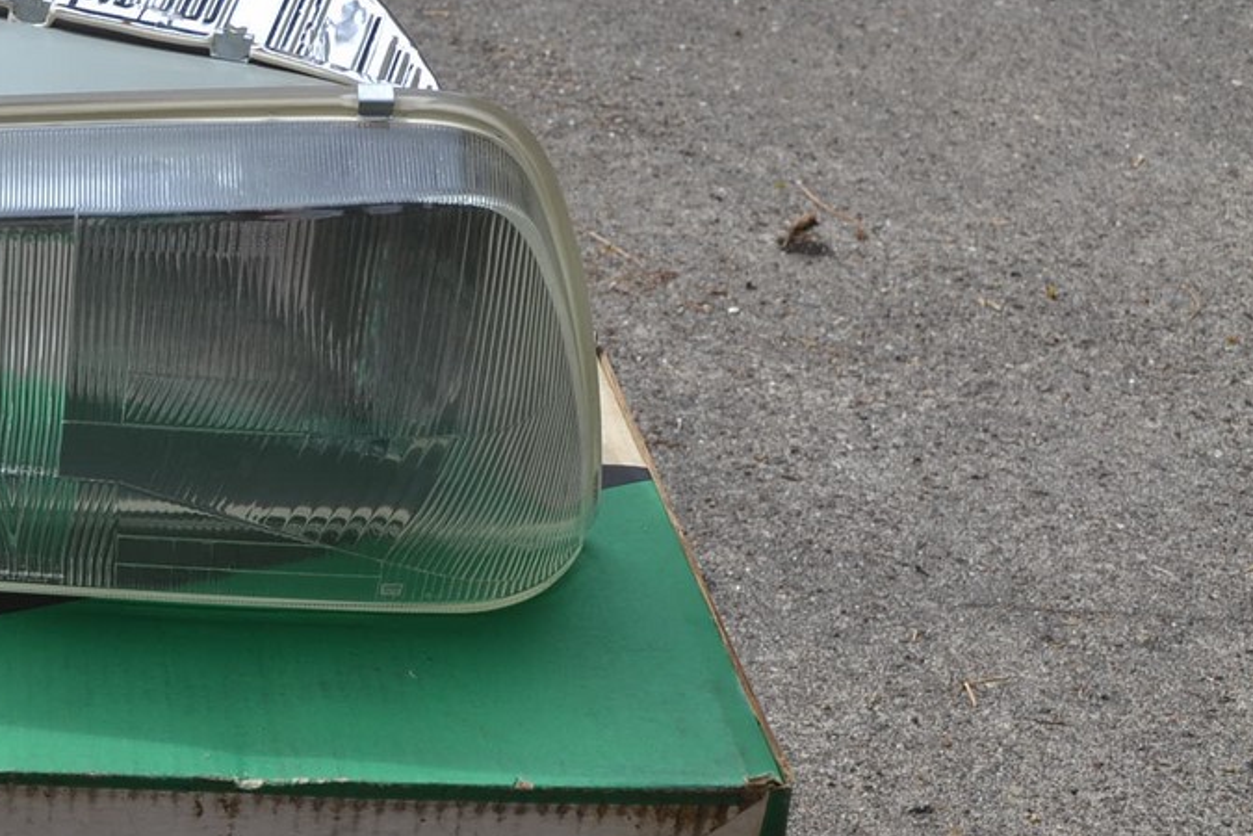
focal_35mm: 78
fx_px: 2715
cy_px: 578
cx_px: 7
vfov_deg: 17.4
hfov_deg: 24.8
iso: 100
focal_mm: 26
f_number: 6.3
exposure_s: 1/200
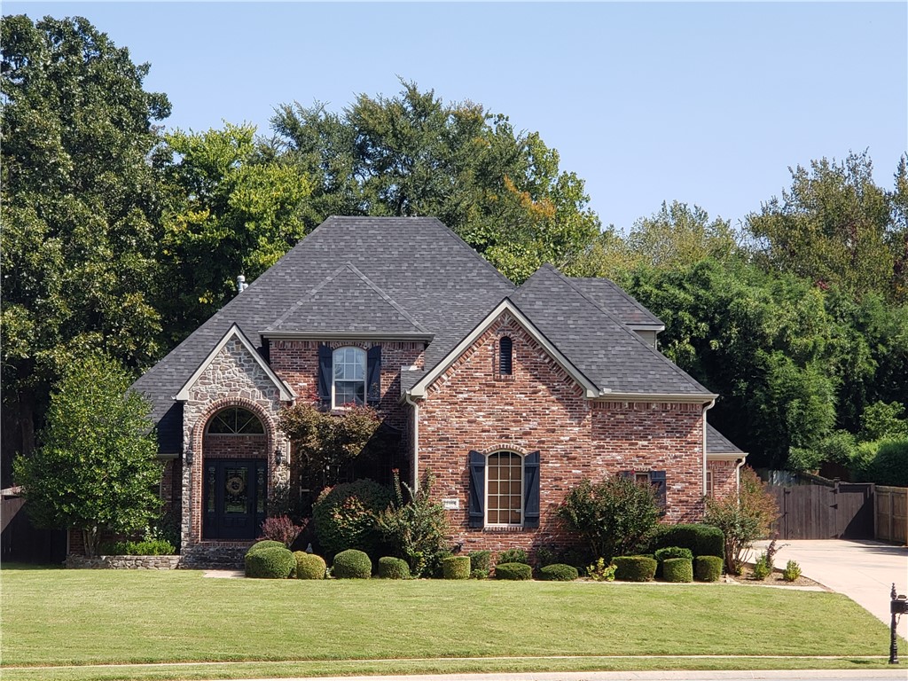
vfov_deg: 28.0
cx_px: 454
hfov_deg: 36.8
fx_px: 1364
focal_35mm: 52
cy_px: 340
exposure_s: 1/401
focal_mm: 6
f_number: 2.4
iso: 32
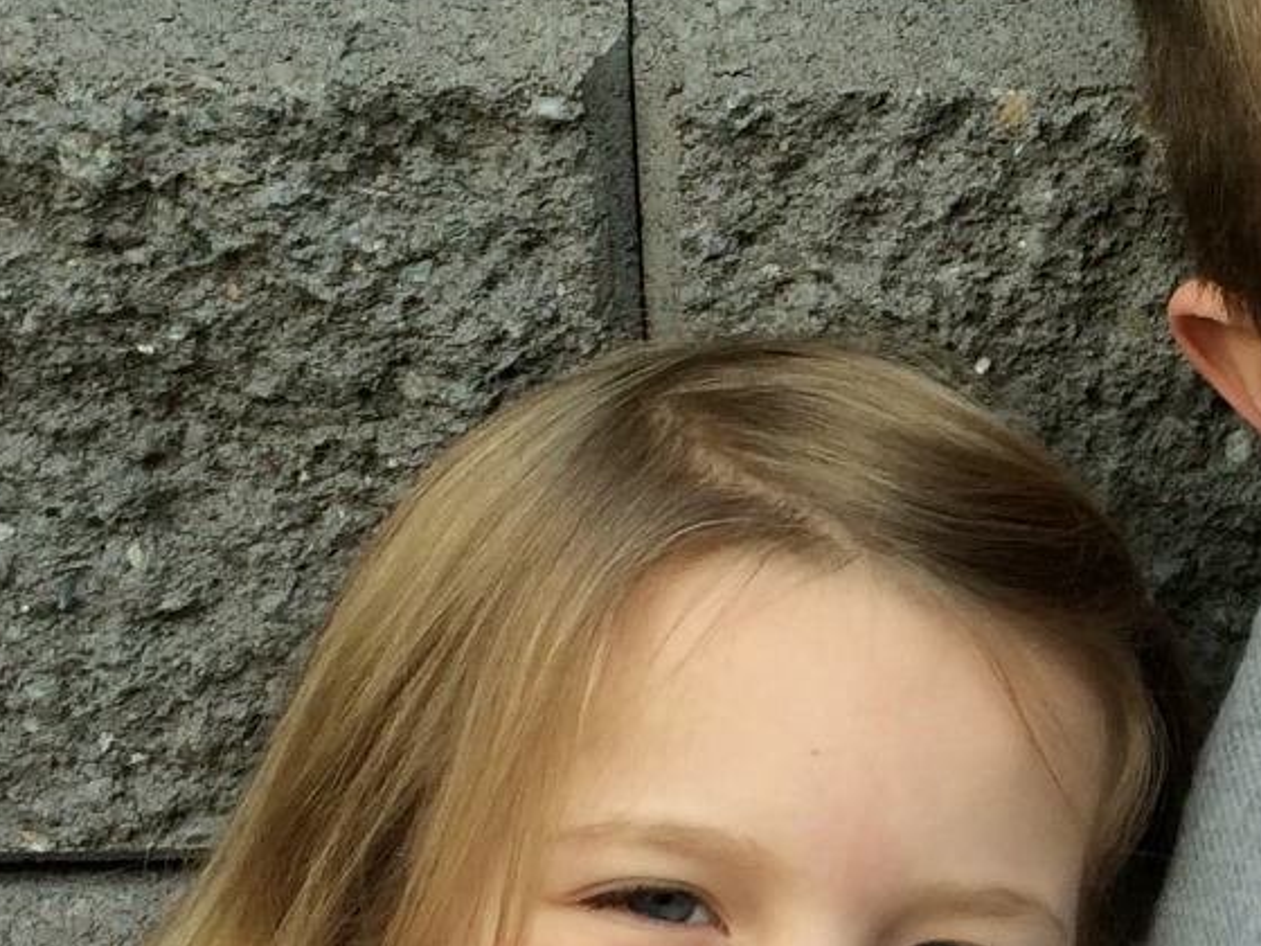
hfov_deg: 17.5
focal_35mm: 106
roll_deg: -0.8
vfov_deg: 13.8
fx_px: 3861
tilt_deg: -22.1
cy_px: 914
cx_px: 1585
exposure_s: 1/189
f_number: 2.2
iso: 32
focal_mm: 4.15
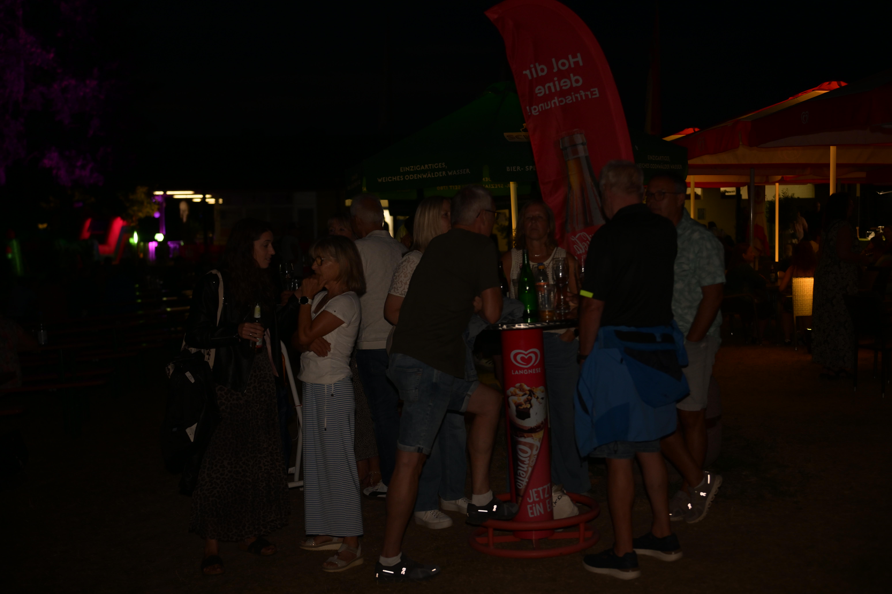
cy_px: 297
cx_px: 446
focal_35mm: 49
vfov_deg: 27.5
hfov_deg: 40.3
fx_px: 1214
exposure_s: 1/60
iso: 640
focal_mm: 49
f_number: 2.5
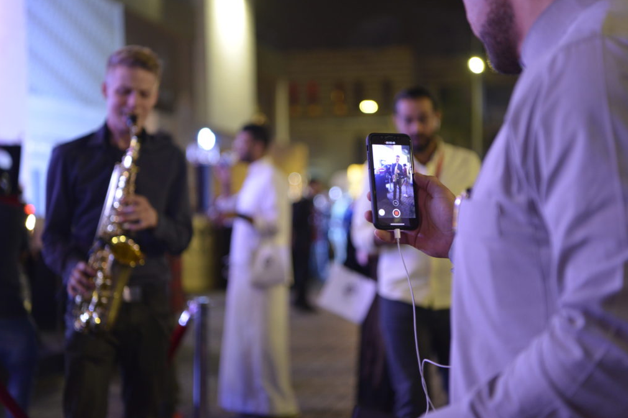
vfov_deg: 19.2
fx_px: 1238
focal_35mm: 71
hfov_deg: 28.5
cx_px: 317
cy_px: 210
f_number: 2.8
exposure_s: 1/80
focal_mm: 70
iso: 2500
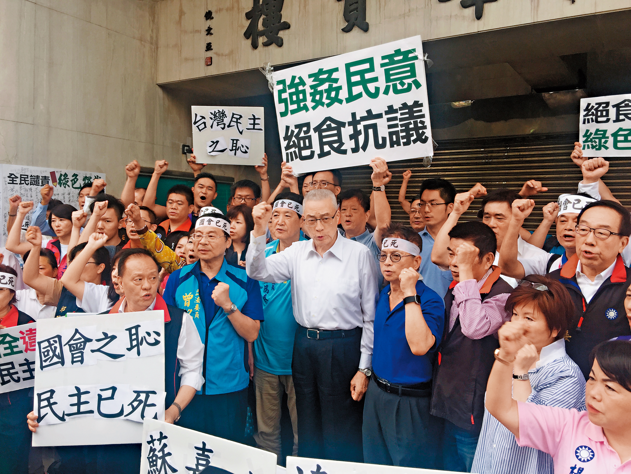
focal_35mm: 29
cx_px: 316
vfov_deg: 48.2
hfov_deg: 61.7
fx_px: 529
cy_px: 237
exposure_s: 1/138
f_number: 2.2
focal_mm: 4.15
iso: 32
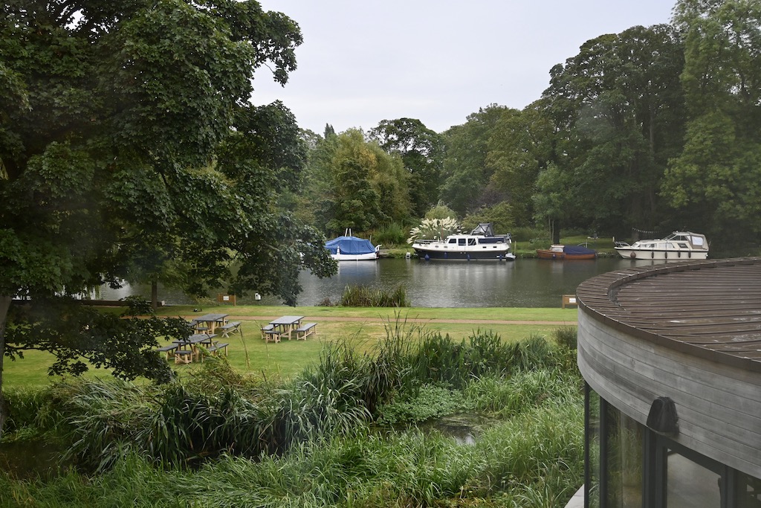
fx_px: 777
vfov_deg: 36.2
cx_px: 380
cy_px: 254
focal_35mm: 37
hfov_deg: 52.2
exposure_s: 1/250
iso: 320
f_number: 4.2
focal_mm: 24.5
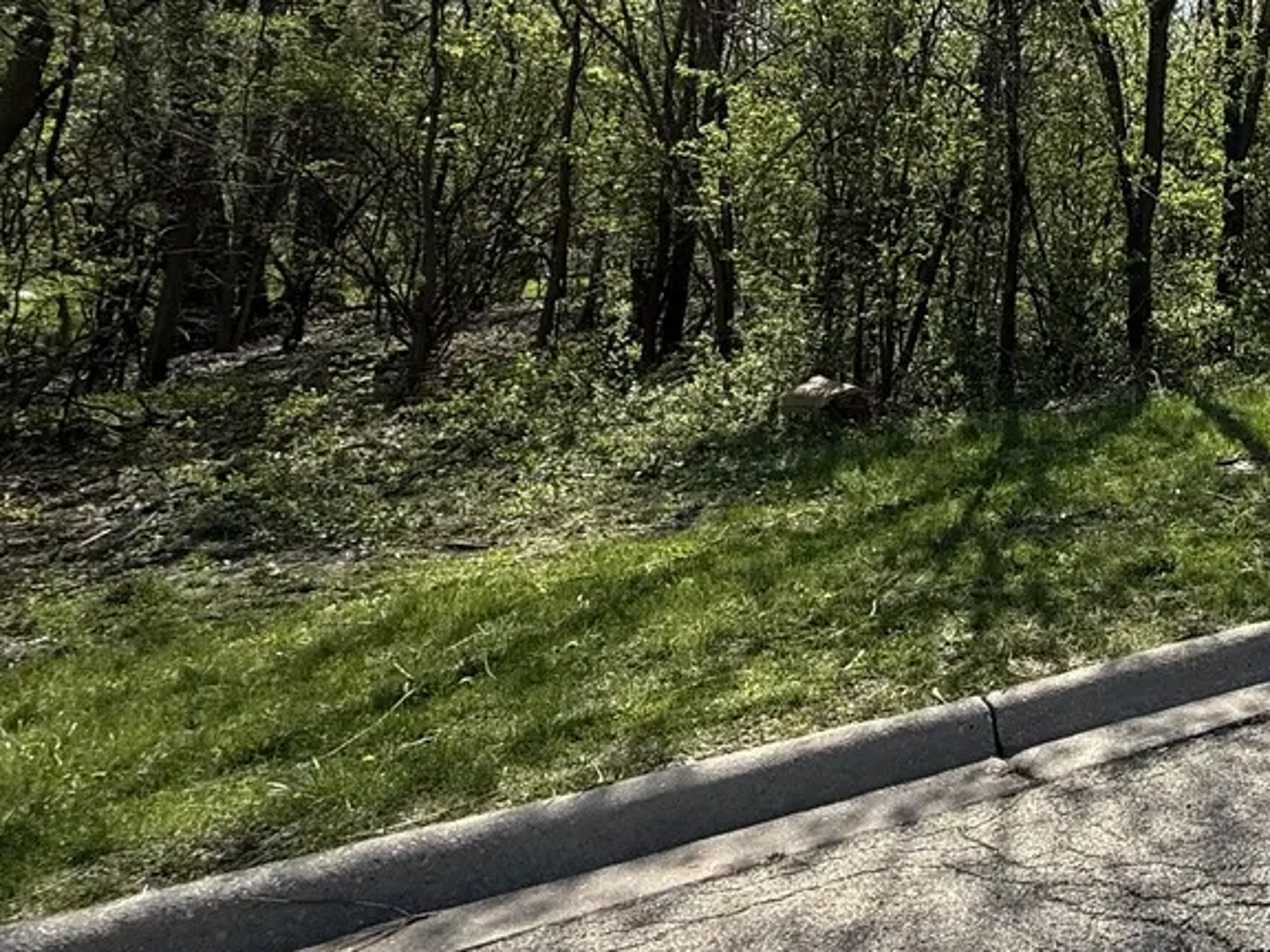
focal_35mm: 35
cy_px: 88
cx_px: 1457
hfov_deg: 40.3
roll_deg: -0.8
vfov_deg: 37.9
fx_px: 1284
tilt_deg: +9.5
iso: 64
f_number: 2.2
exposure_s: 1/1033
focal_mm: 2.22
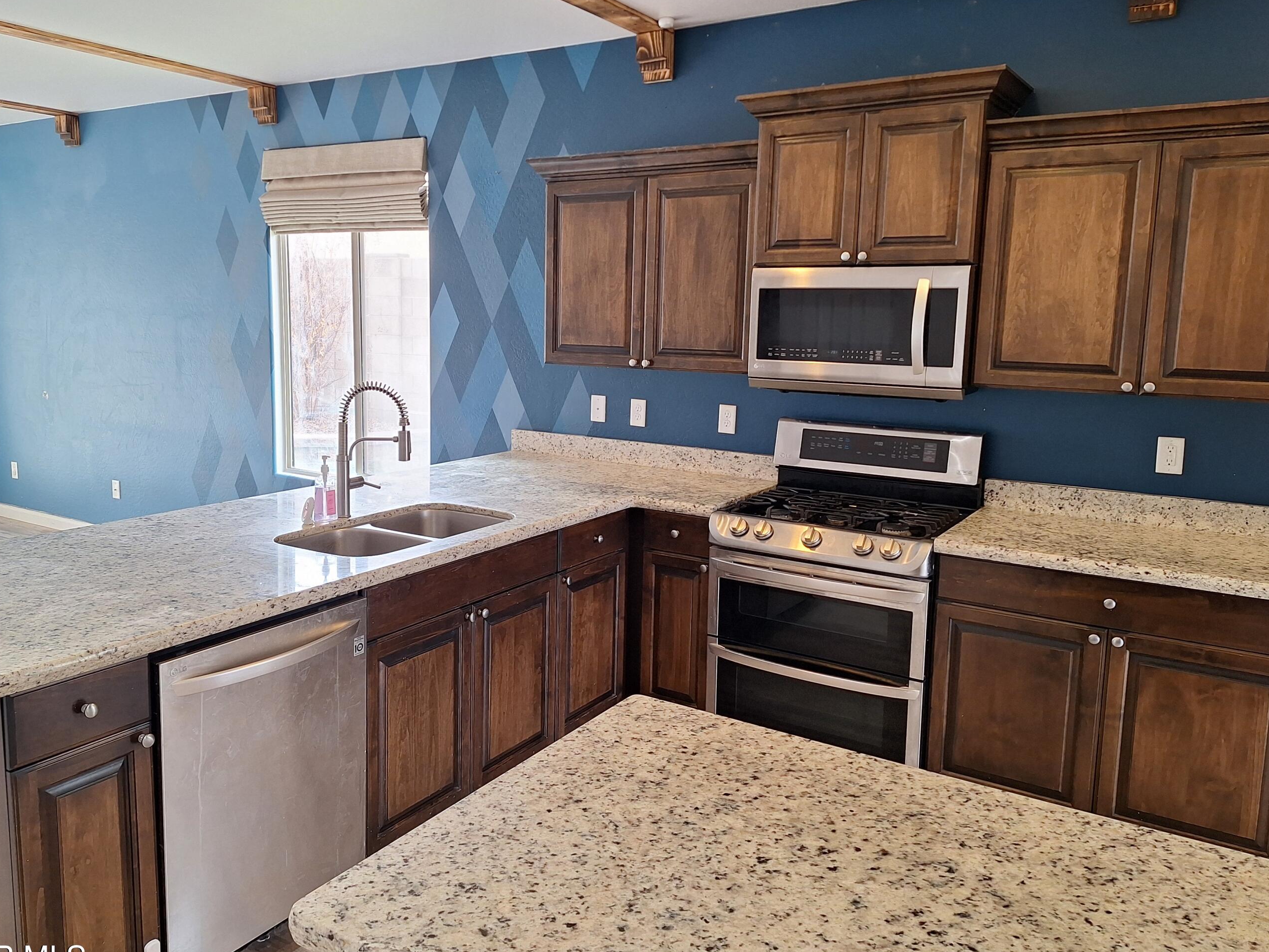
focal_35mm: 27
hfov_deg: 65.2
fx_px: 990
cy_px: 450
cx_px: 571
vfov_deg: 51.3
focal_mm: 5.54
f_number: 1.8
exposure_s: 1/40
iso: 64
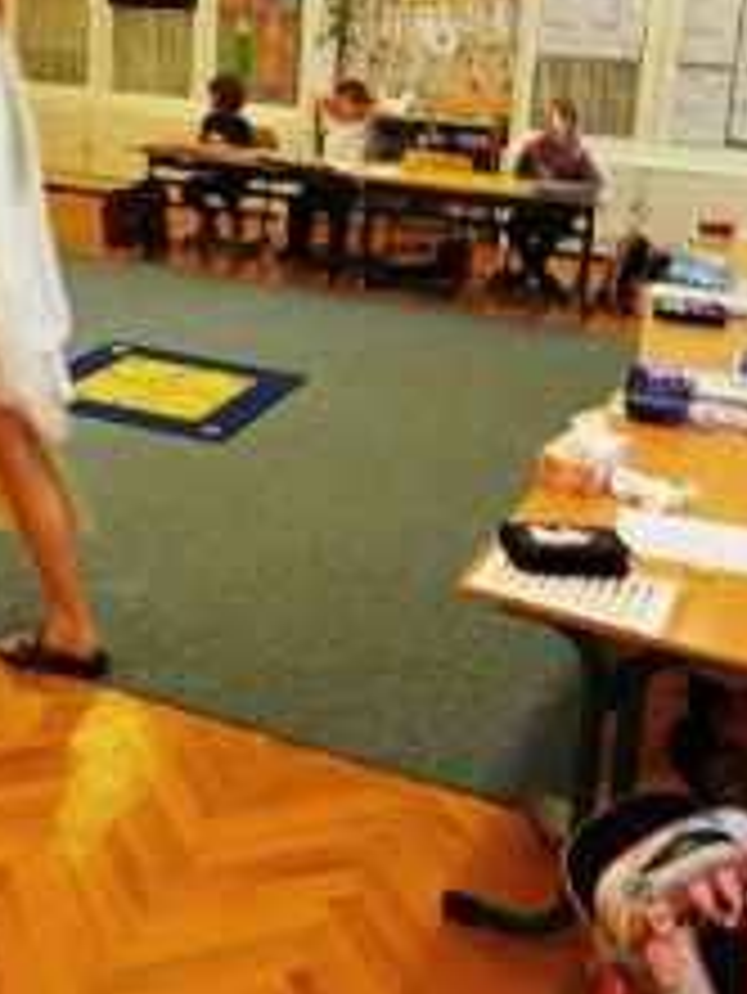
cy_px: 261
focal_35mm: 44
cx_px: 216
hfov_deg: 32.5
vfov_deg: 41.8
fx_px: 1265
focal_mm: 3.79
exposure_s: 1/33.3
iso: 234
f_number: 2.2
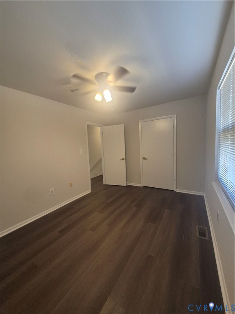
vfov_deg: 106.2
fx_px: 118
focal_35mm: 13
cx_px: 118
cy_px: 157
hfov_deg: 89.9
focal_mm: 1.74
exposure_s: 1/60
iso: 400
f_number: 2.2
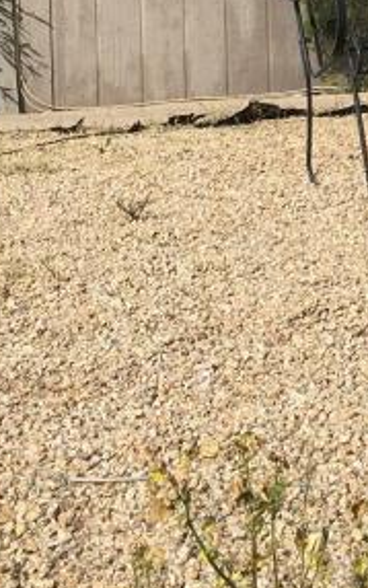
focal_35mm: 110
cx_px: 660
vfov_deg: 17.9
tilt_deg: +2.9
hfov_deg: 11.1
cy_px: -144
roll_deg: +3.6
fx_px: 1763
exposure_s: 1/2747
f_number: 2.2
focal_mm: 4.15
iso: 25
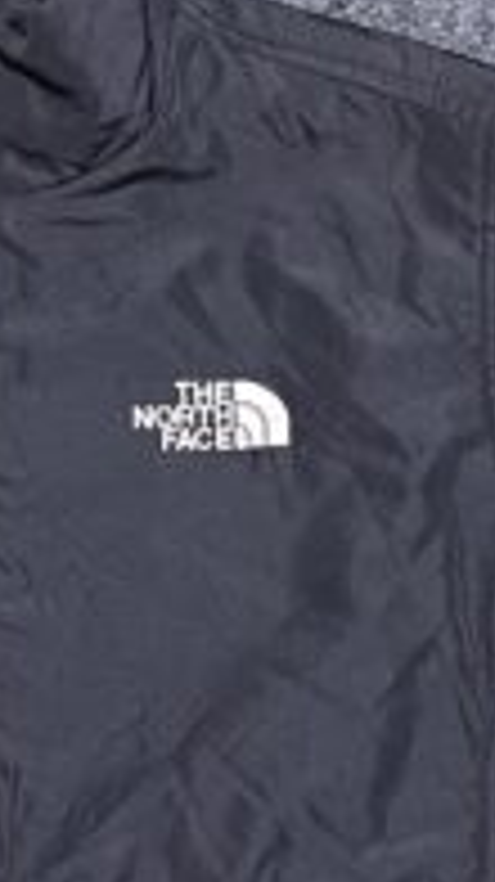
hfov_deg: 15.4
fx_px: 1800
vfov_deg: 26.5
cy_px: 808
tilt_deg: -64.5
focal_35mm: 77
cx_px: -9
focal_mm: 4.2
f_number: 1.6
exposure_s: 1/50
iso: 160
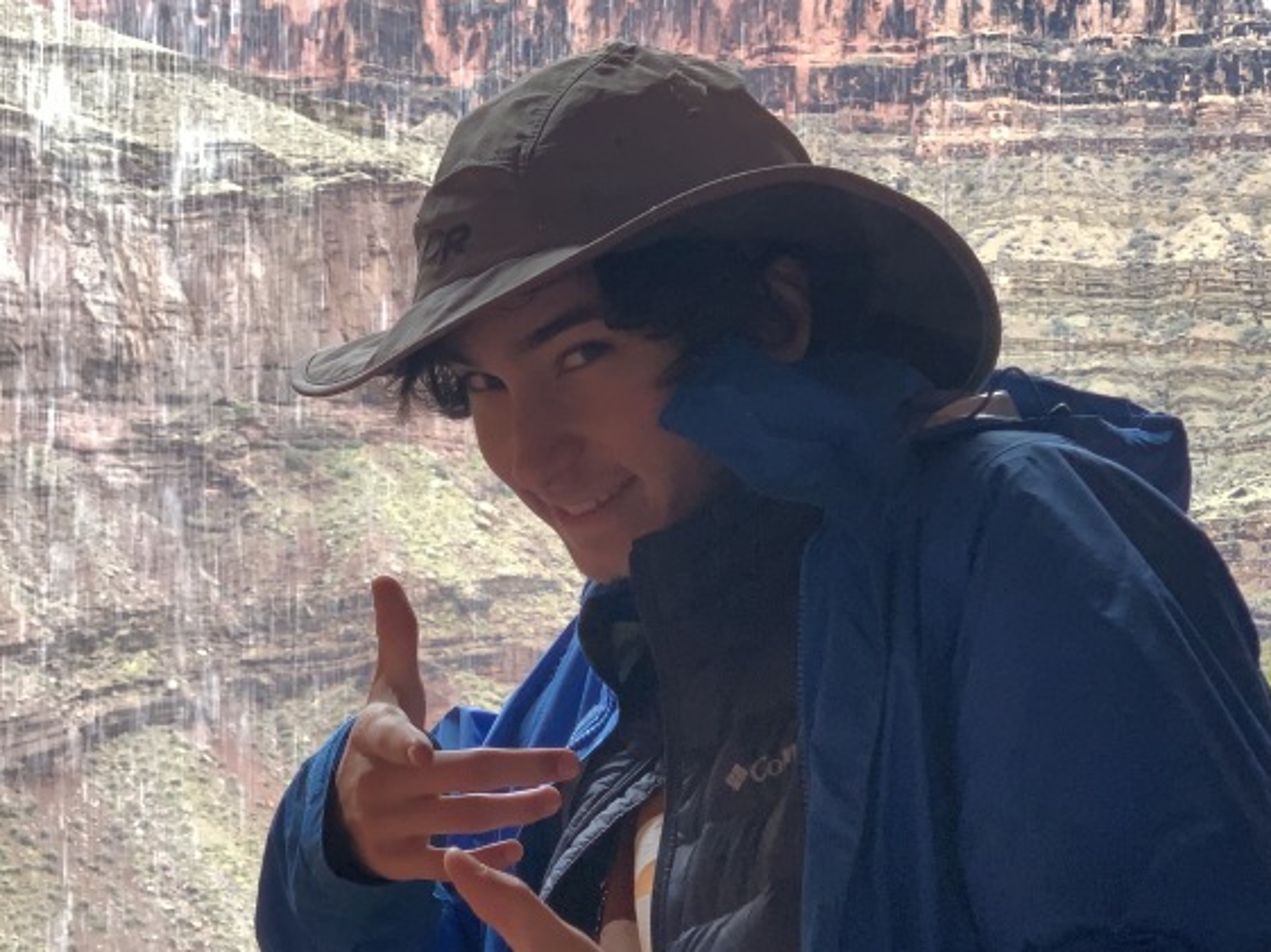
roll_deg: -1.0
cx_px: 315
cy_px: 648
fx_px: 3486
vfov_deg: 15.5
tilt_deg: +6.0
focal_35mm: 95
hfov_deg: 20.5
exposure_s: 1/122
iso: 50
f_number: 2.4
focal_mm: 6
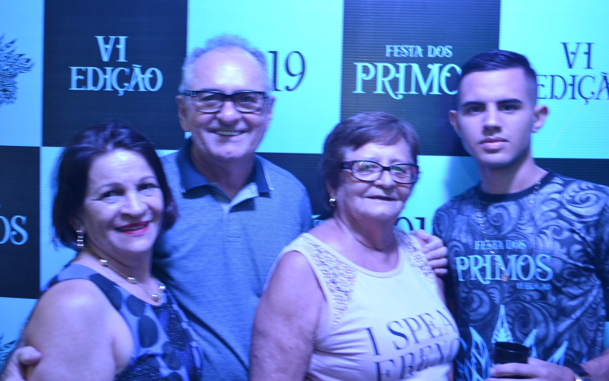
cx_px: 306
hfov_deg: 52.7
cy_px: 188
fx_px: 614
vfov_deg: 34.4
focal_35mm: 37
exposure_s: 1/8
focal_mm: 24
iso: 800
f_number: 4
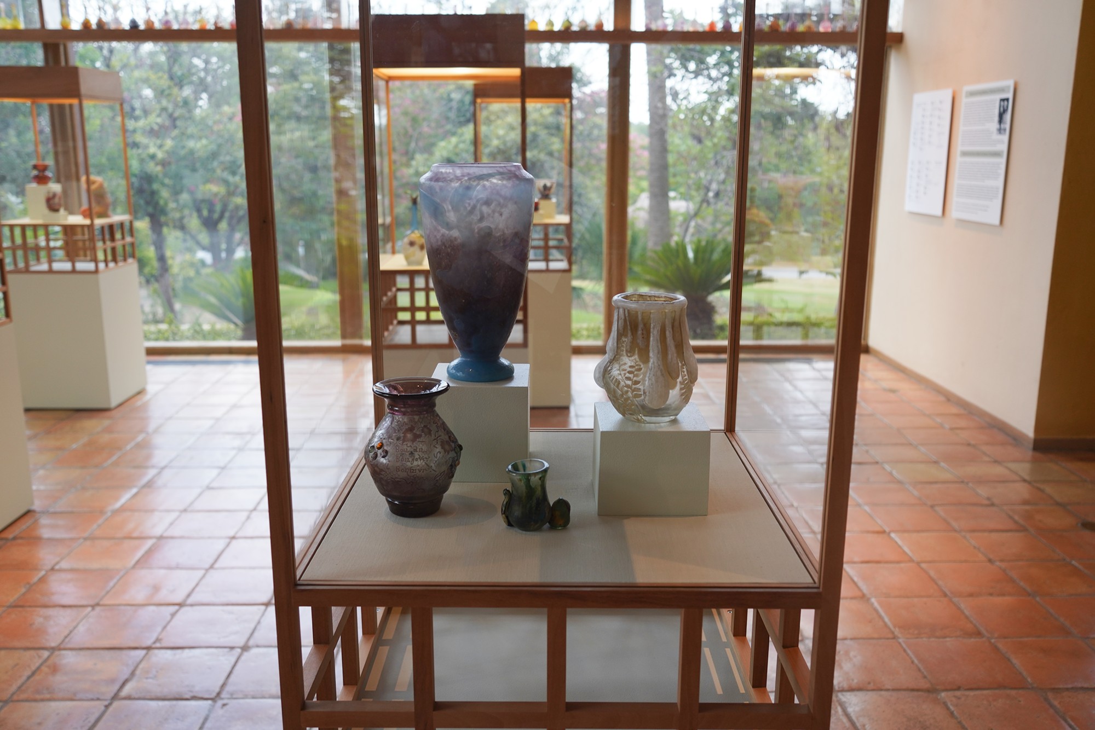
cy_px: 365
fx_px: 973
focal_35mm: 32
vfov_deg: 41.1
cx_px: 548
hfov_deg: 58.7
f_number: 4.5
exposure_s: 1/100
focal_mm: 32
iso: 400
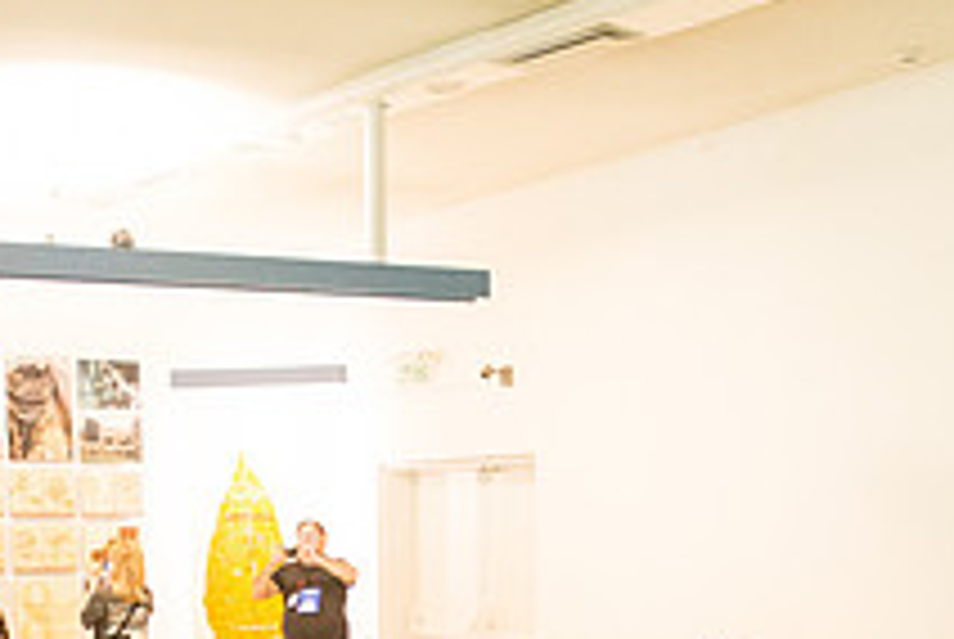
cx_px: 522
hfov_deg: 28.4
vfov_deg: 17.9
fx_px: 1884
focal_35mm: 71
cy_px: 853
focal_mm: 26
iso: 6400
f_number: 2.8
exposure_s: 1/30
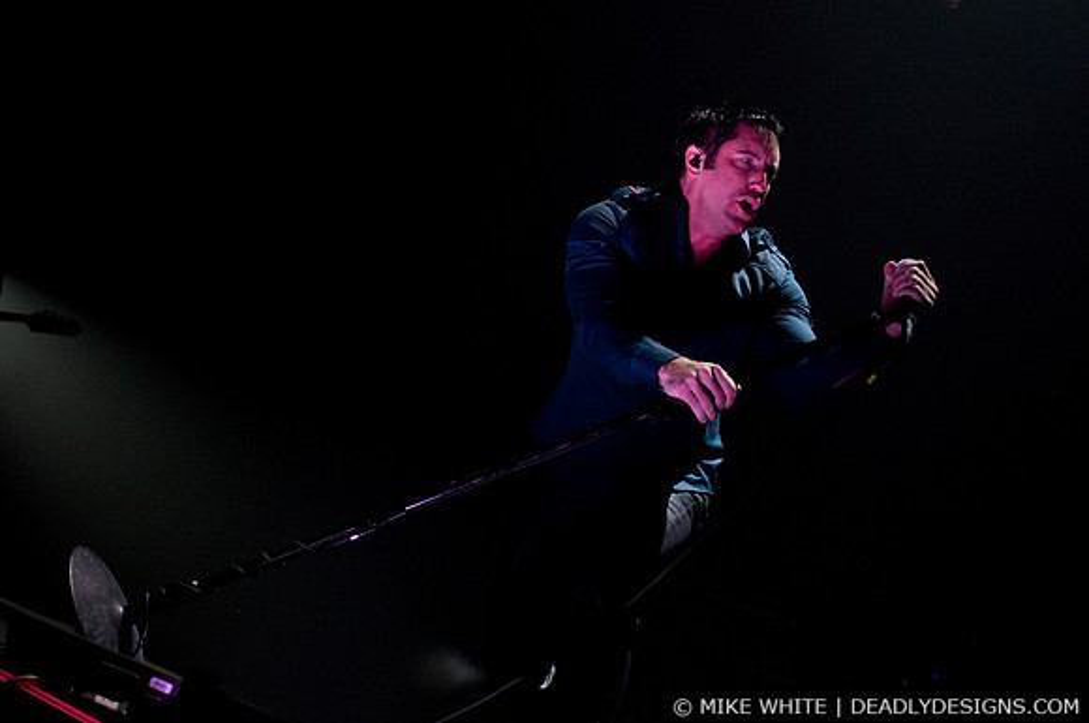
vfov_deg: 25.7
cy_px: 362
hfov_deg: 37.9
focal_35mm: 52
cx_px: 544
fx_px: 1586
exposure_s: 1/320
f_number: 3.2
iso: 1000
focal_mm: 35
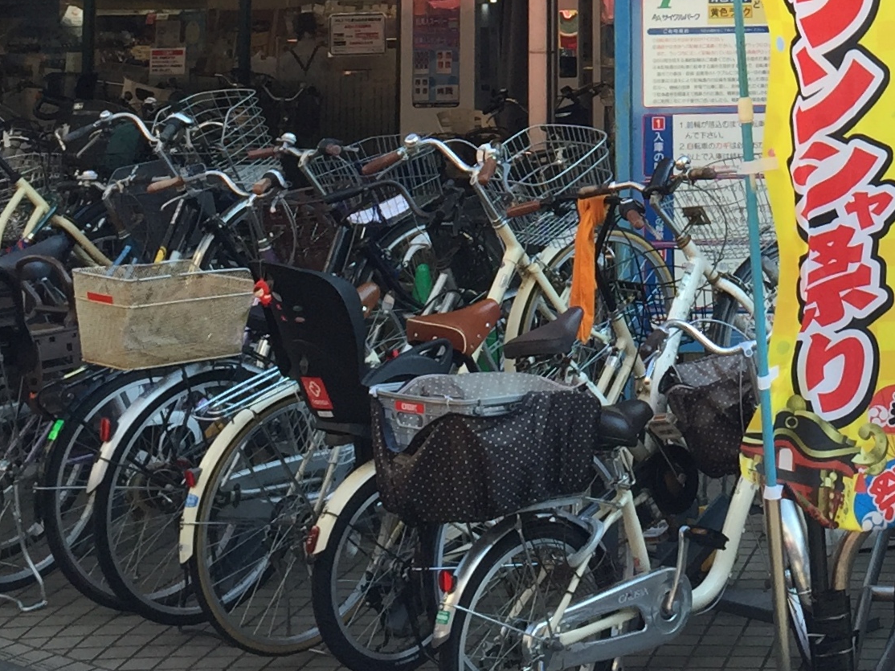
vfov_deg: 16.2
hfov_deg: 22.3
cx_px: 864
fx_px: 2197
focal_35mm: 85
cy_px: -275
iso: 32
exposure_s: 1/430
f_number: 2.2
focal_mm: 4.15
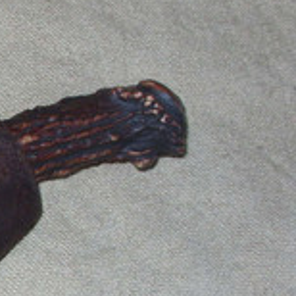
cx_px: -304
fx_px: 1354
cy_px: 342
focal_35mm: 140
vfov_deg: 12.2
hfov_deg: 11.2
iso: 50
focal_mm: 6.3
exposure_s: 1/30
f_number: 4.9
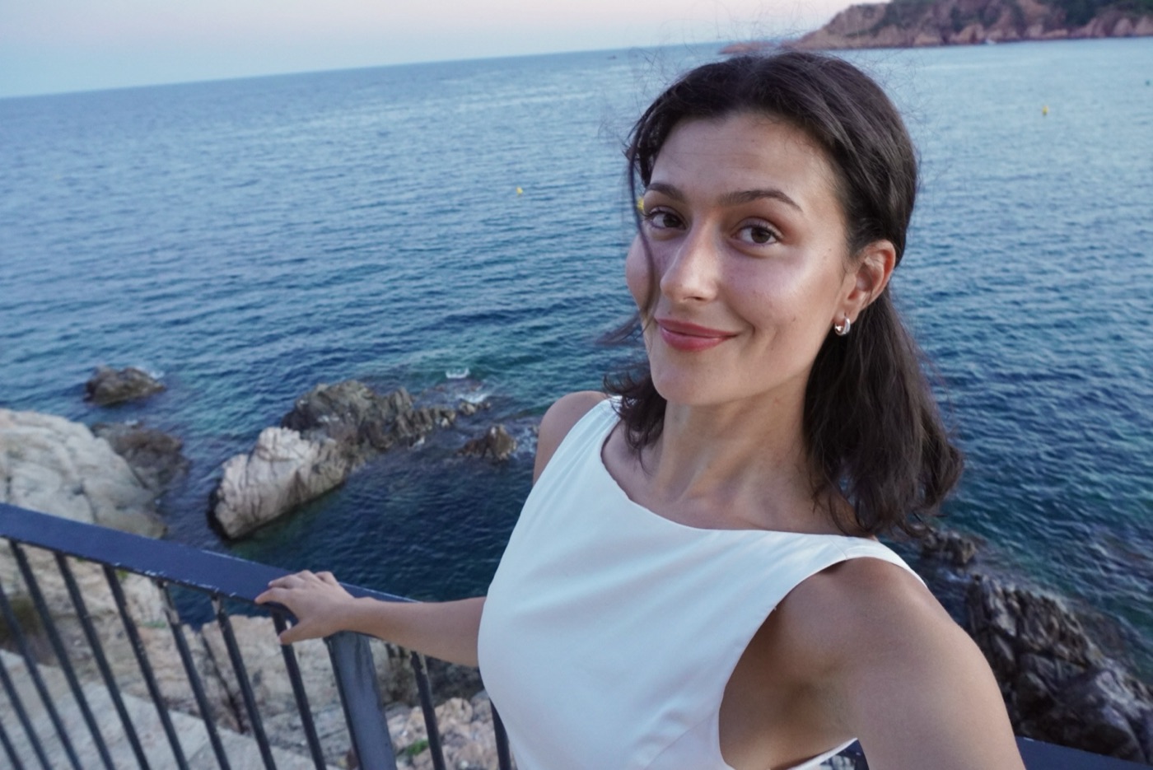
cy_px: 385
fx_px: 817
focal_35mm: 26
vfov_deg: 50.5
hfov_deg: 70.4
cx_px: 576
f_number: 8
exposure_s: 1/30
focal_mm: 17
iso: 2000
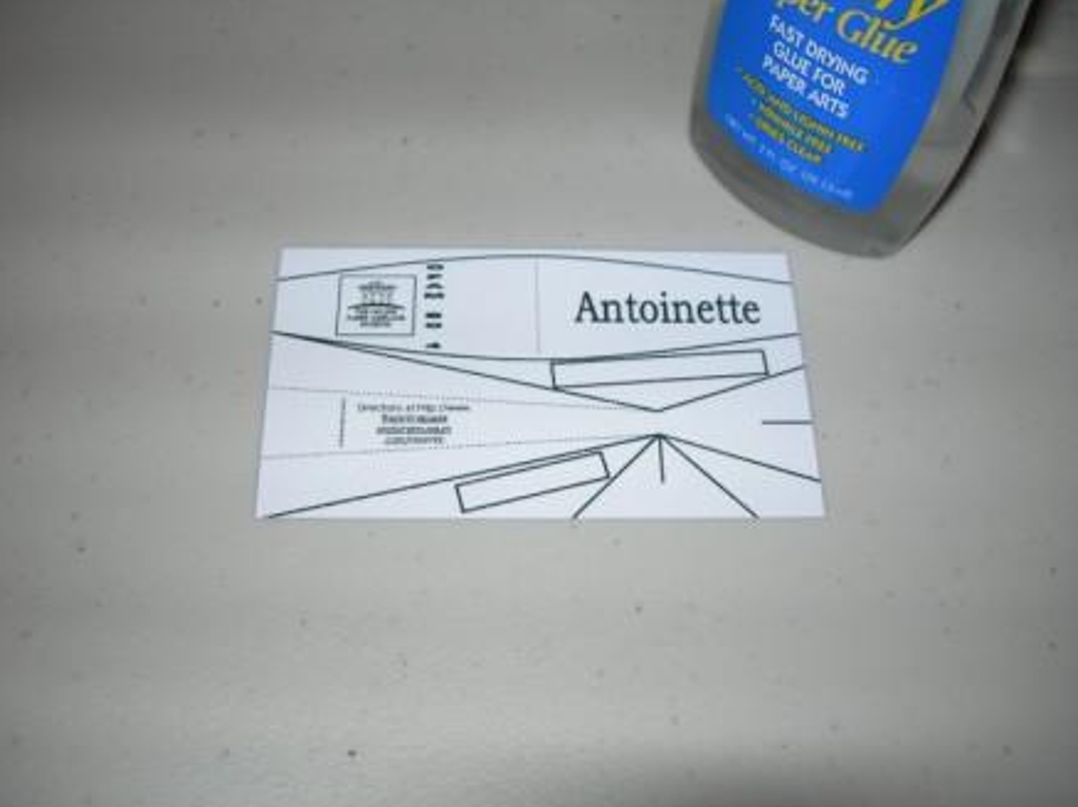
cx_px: 545
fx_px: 1214
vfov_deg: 36.8
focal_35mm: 39
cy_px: 410
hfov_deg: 47.9
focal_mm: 7.8
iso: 50
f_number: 2.8
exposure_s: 1/60.1
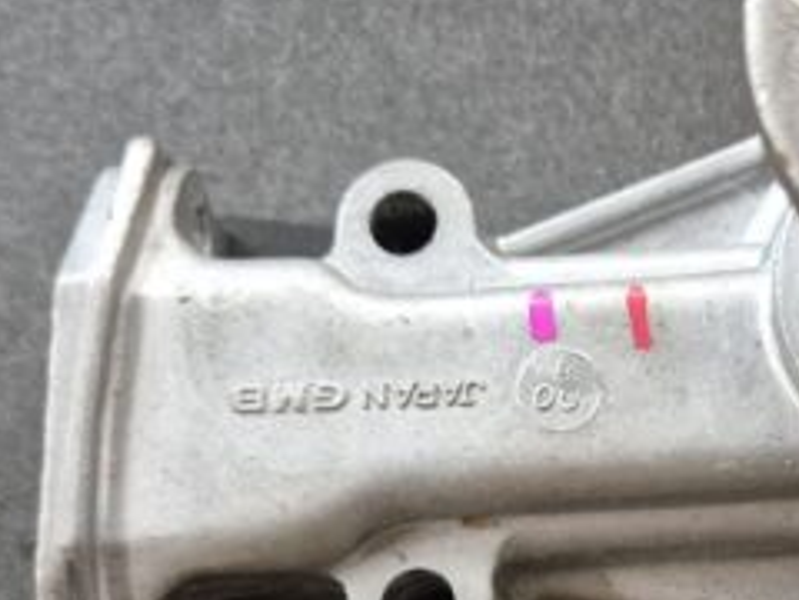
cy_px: 535
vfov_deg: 21.5
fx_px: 1546
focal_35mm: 67
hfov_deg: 27.7
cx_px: 749
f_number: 1.8
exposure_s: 1/100
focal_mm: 5.4
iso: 1250
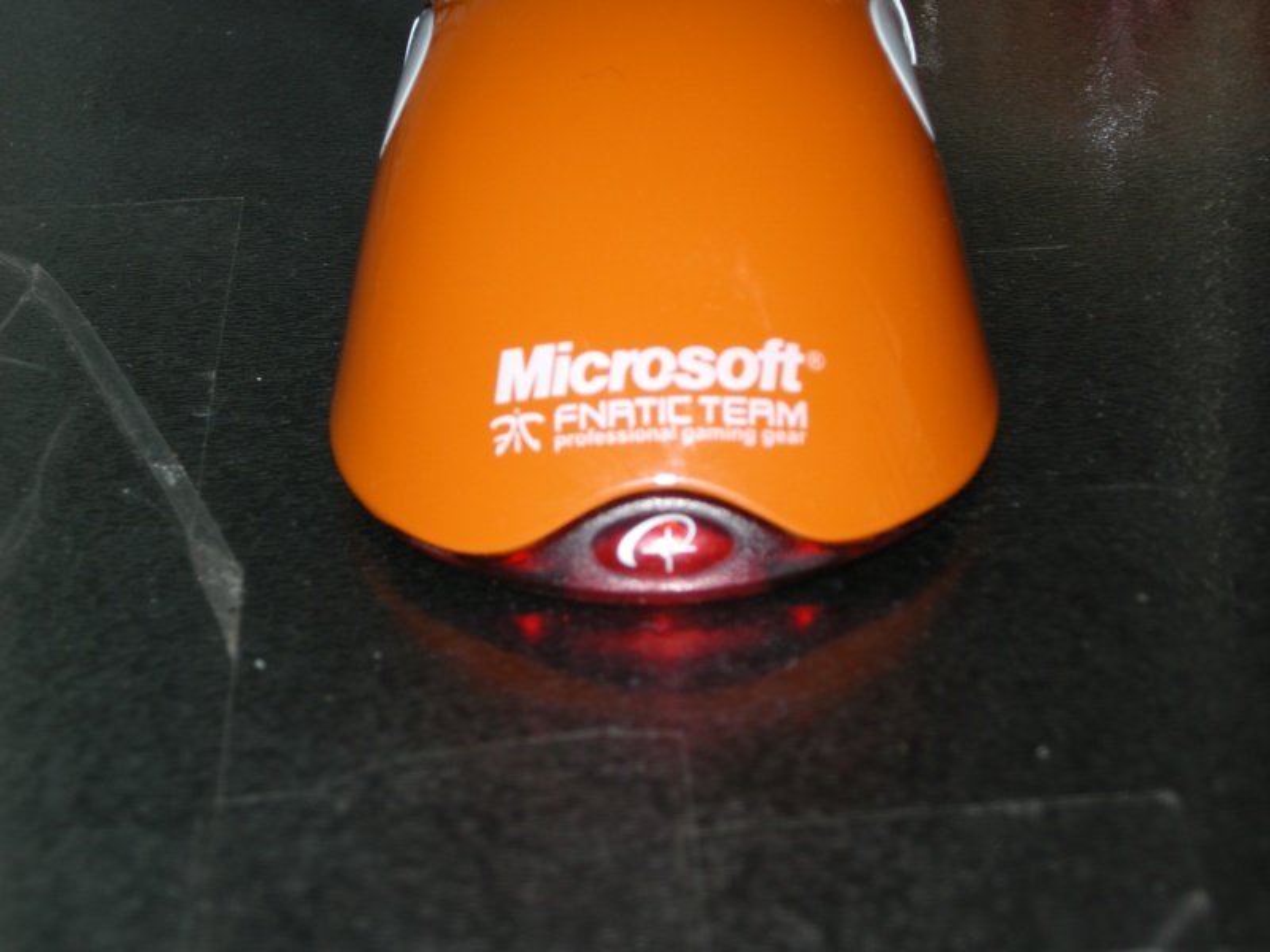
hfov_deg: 22.0
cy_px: 476
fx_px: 3265
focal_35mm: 89
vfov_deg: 16.6
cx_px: 635
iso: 64
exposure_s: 1/60
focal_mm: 18.6
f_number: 4.3
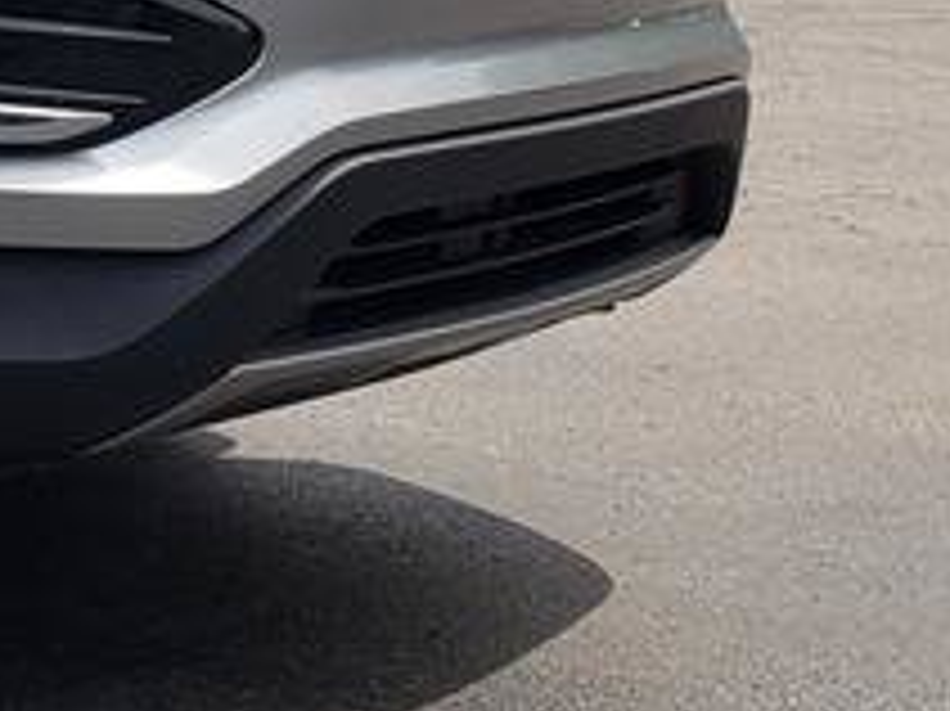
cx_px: -1198
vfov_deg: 11.3
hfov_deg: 12.7
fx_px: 3456
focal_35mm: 126
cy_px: -328
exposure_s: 1/1608
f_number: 2.4
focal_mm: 4.3
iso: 50
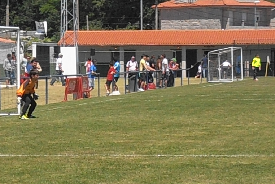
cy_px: 121
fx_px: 1711
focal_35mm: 224
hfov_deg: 9.2
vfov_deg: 6.1
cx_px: 83
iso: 400
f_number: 15
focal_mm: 24.39
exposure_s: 1/320
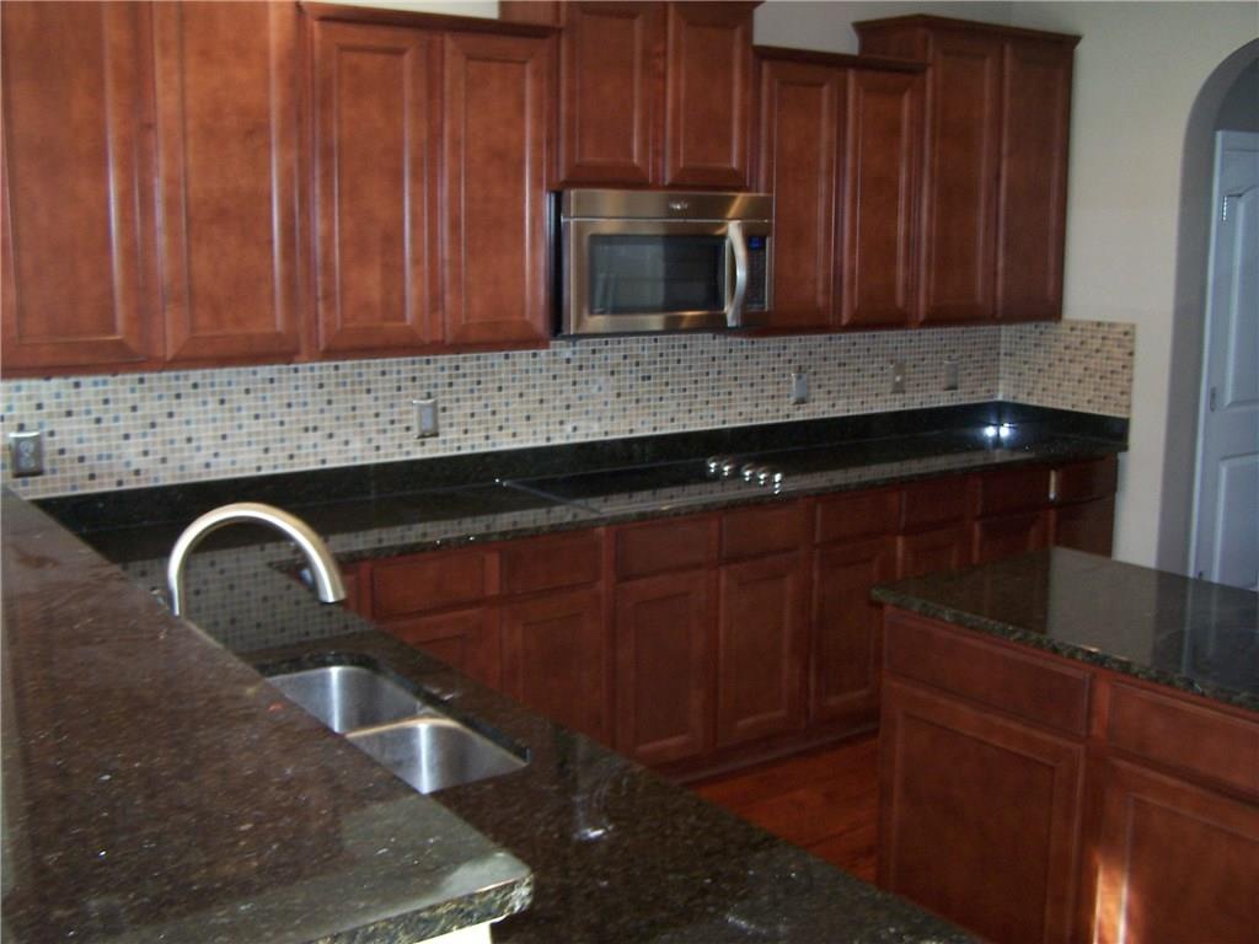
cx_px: 630
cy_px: 472
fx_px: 1382
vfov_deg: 37.7
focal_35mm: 38
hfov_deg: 49.0
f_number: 2.8
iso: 140
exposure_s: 1/30
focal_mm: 6.3
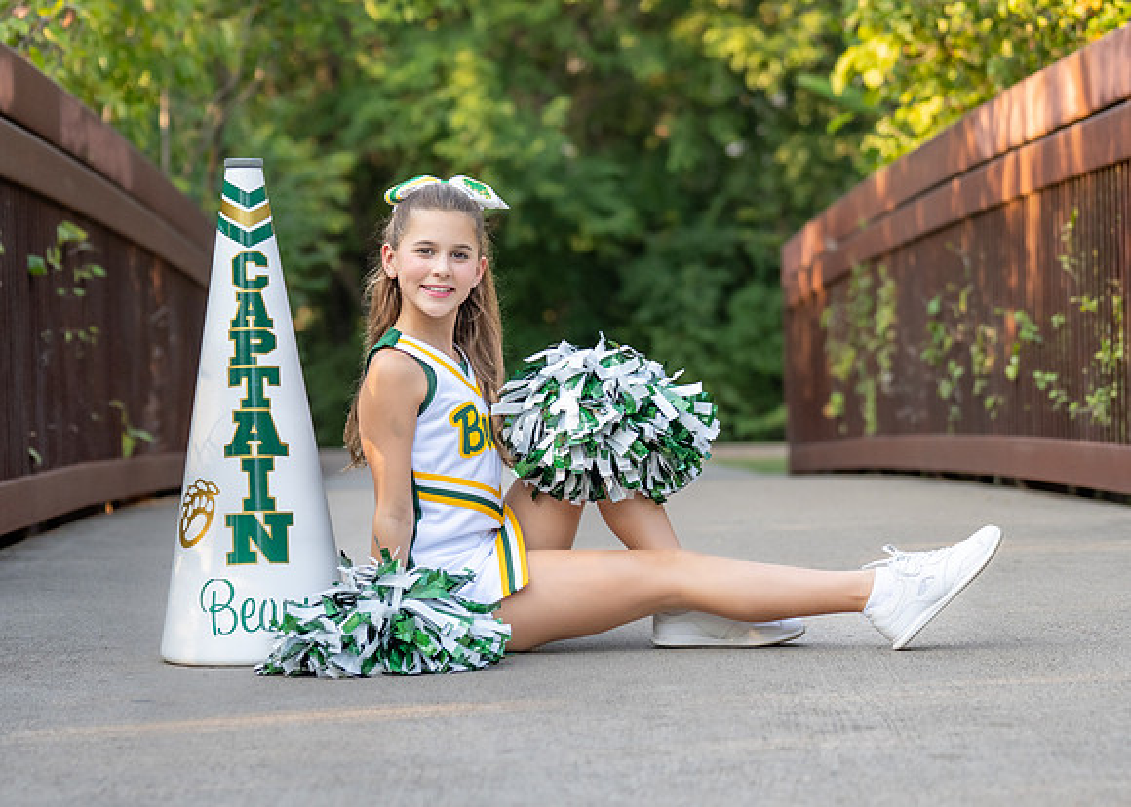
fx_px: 3556
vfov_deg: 13.0
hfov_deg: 18.1
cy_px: 446
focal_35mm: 111
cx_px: 482
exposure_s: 1/1250
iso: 800
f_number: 2.8
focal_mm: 70
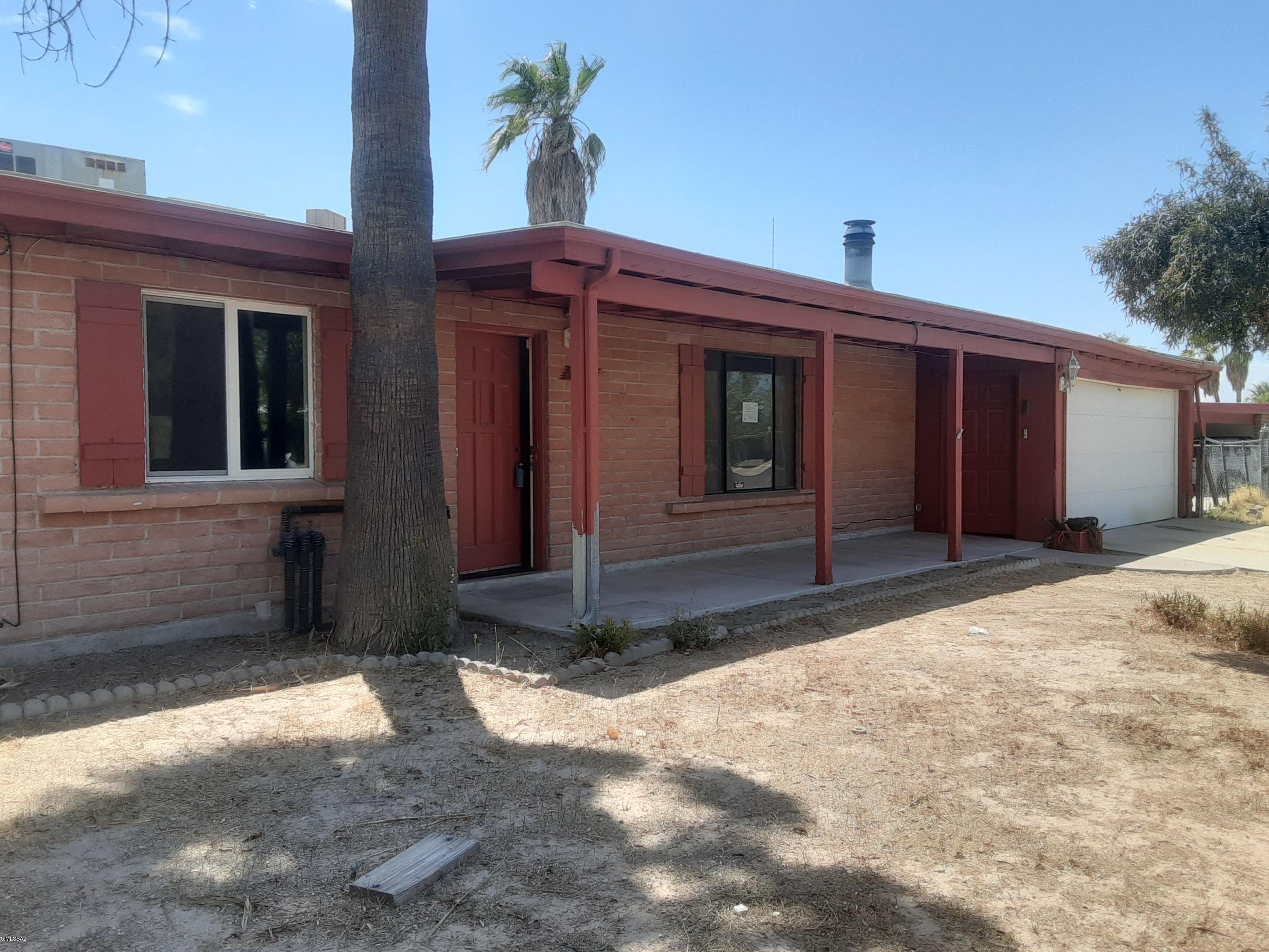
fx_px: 1027
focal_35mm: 28
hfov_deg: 63.4
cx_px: 643
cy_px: 476
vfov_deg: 49.7
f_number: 1.9
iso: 40
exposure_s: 1/1168
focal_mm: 2.91
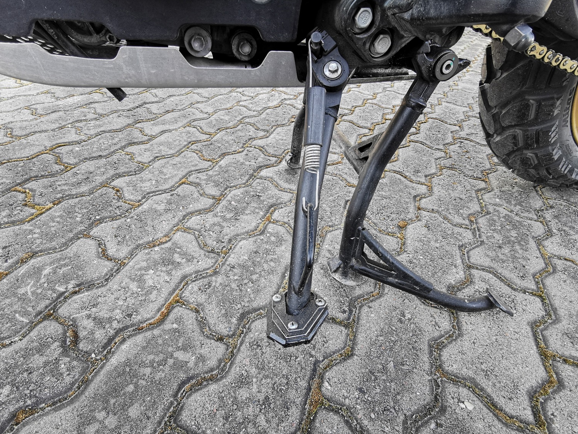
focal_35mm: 18
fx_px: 301
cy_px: 227
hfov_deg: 87.7
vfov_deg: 71.5
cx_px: 283
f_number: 2.2
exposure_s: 6
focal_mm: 2.26
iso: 80
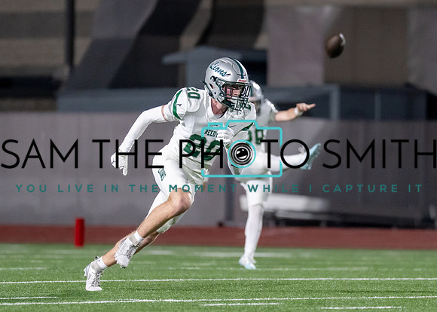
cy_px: 173
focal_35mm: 411
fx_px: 5106
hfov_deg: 4.9
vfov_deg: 3.5
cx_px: 247
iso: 3200
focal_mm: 200
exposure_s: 1/1250
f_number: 2.8
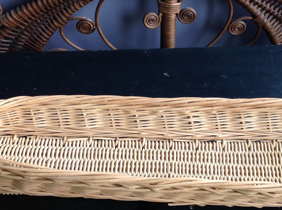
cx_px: 178
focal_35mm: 60
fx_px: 488
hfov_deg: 32.1
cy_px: 104
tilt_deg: -46.4
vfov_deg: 24.3
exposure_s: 1/20
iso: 50
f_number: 2.4
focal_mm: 4.28
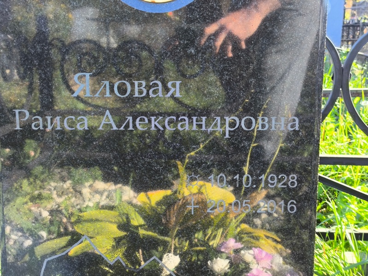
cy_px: 138
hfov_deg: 38.2
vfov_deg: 29.1
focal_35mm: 50
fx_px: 532
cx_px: 184
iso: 50
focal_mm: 4.71
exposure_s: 1/144
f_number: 1.7
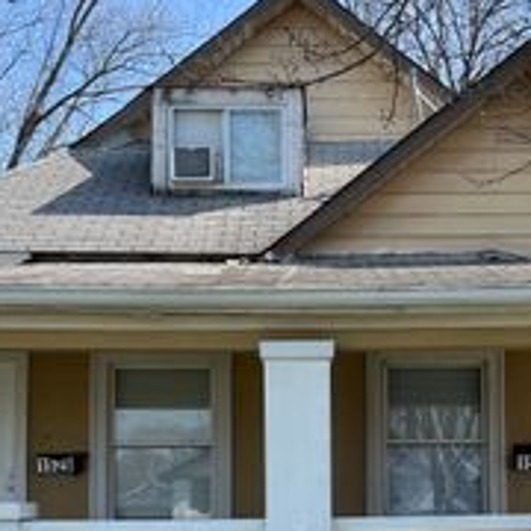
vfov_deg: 26.2
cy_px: 450
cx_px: 345
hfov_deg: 26.8
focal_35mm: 64
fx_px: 1111
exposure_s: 1/1869
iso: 50
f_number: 1.5
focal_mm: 5.7
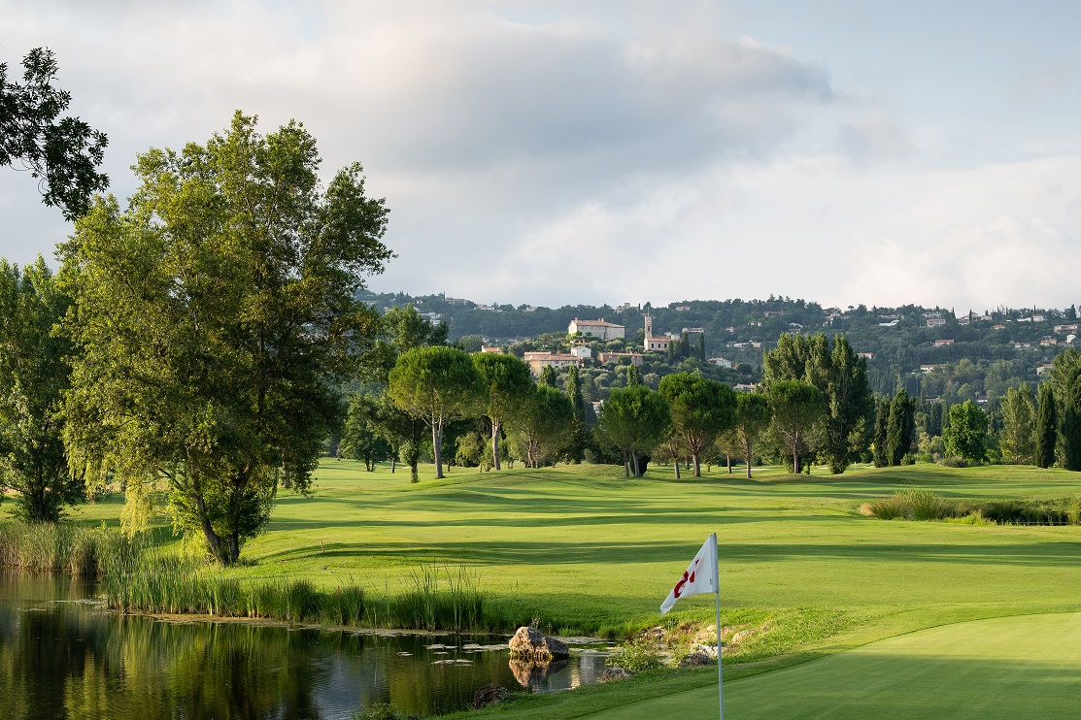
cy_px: 391
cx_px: 450
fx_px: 2072
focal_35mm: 69
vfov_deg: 19.7
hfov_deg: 29.2
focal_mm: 40
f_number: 9
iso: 320
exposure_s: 1/200
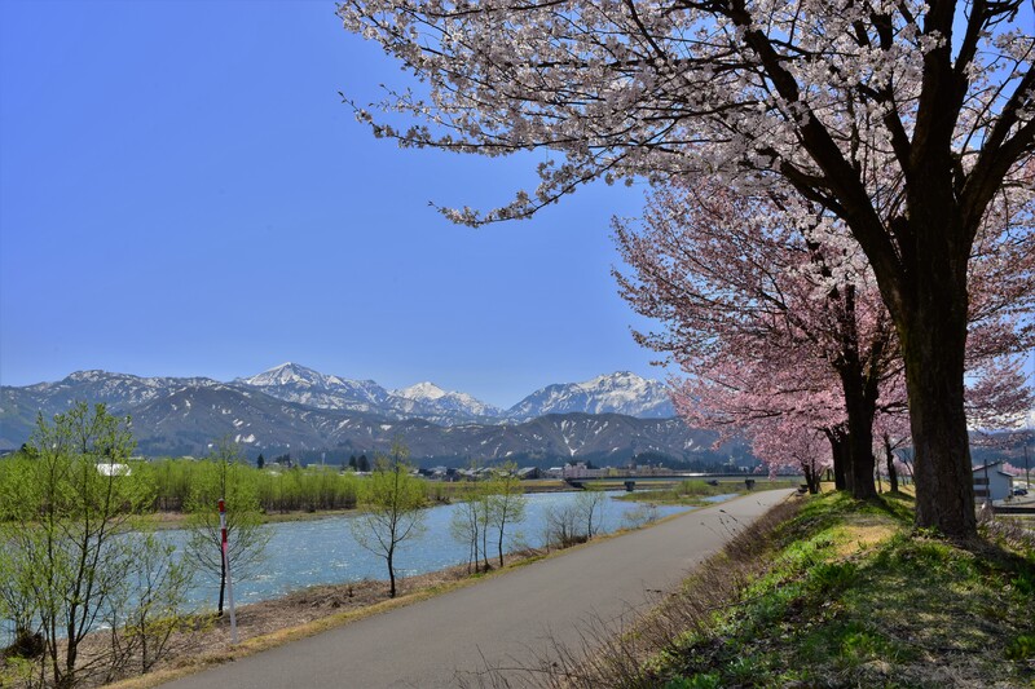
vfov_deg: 40.0
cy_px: 344
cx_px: 518
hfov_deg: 57.2
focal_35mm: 33
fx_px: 948
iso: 100
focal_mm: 22
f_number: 18
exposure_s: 1/60
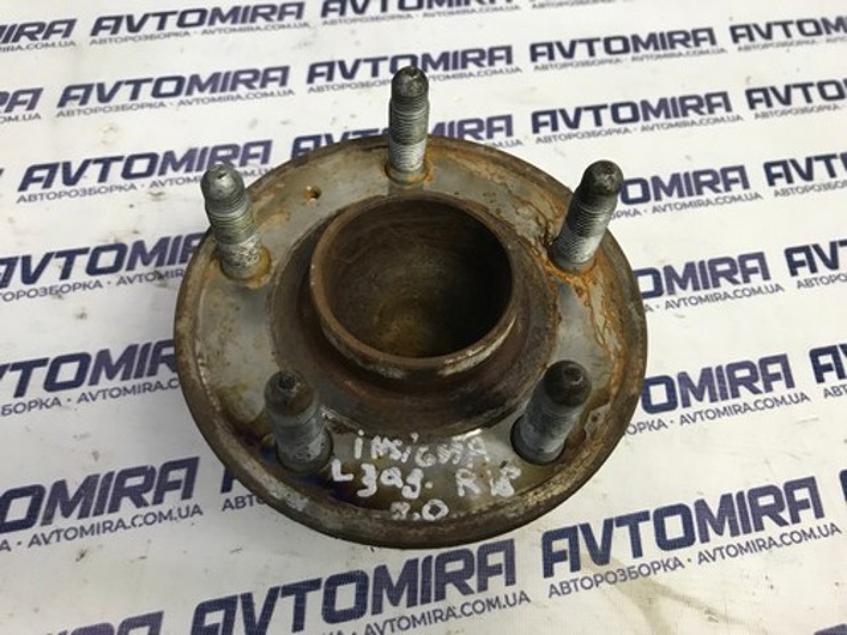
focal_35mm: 28
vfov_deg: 49.7
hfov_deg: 63.4
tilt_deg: -59.0
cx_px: 424
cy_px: 318
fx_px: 685
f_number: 1.8
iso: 40
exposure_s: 1/25
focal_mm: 3.99
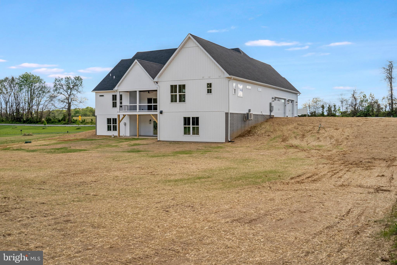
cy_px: 132
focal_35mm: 35
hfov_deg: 54.4
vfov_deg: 37.8
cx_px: 198
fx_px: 386
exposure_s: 1/800
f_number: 8
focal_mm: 35
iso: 640
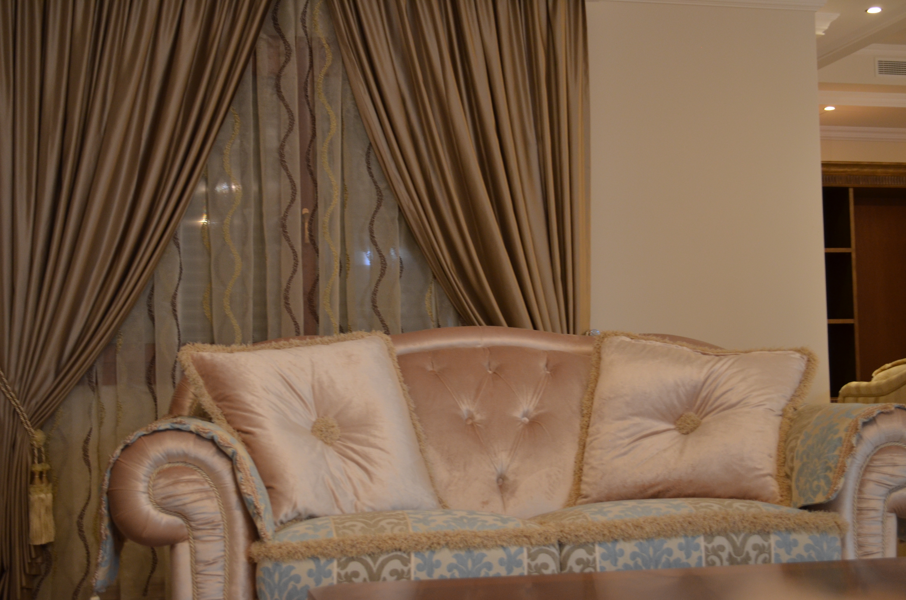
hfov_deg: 37.9
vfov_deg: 25.6
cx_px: 453
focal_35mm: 52
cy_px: 300
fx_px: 1319
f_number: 5
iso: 640
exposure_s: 1/8
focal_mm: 35
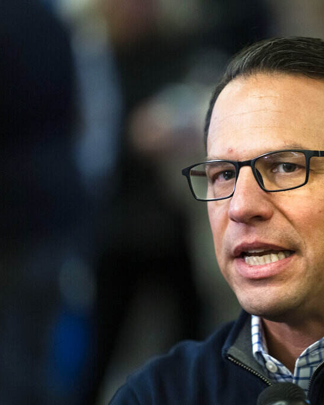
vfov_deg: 6.8
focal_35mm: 283
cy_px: 203
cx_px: 274
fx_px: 3393
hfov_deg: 5.5
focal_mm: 200
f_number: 2.8
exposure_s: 1/320
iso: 5000
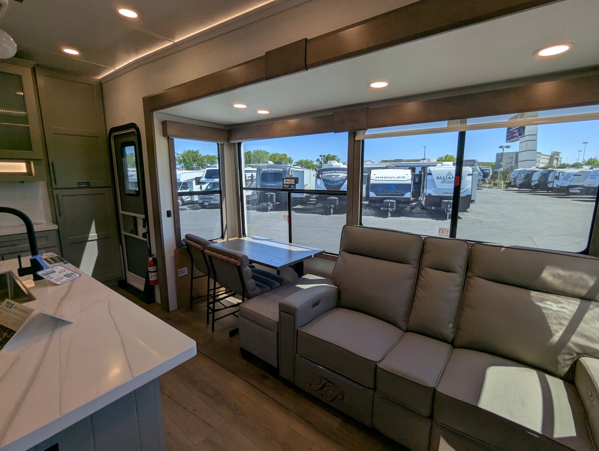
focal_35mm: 16
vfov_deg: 78.2
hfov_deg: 94.4
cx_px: 300
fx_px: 277
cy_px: 226
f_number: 2.2
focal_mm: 2.35
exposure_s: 1/342
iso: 50
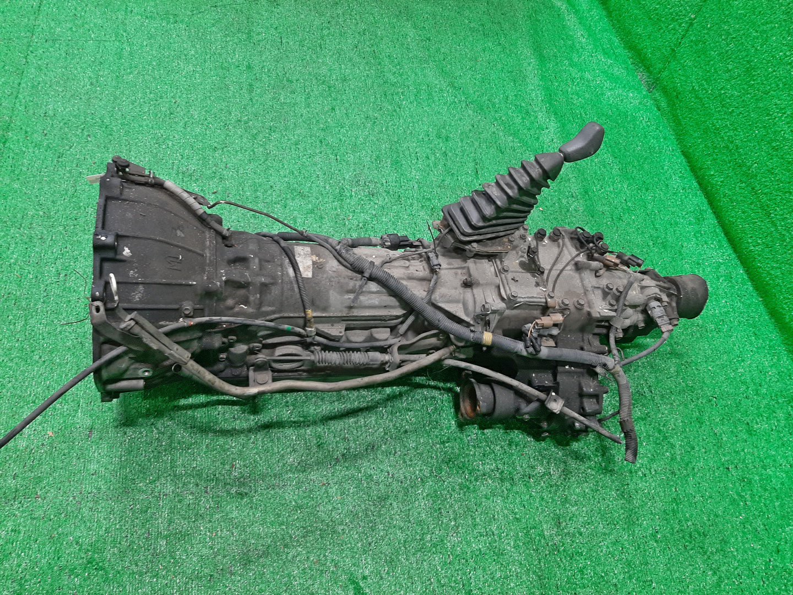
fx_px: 596
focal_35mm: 26
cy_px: 298
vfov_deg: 53.1
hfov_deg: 67.3
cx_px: 396
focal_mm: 3.93
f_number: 1.7
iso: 144
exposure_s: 1/50
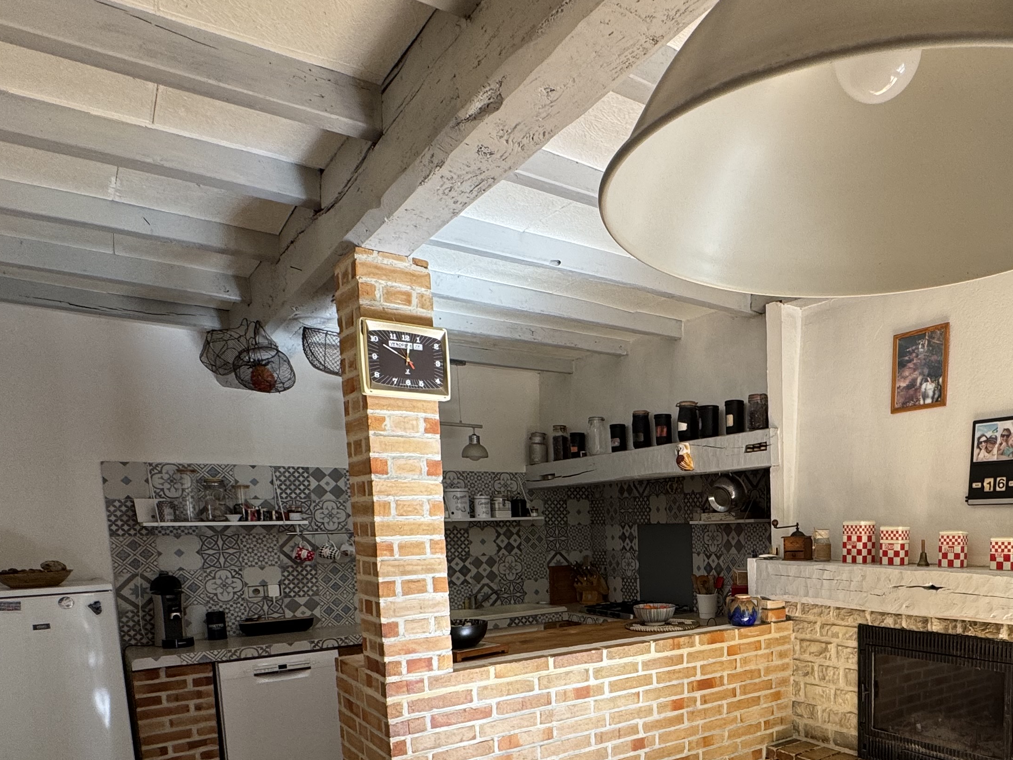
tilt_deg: -6.9
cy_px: 606
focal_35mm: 26
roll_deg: +2.0
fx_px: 761
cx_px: 720
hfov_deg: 64.5
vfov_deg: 50.0
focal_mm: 2.22
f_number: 2.2
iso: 100
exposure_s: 1/99
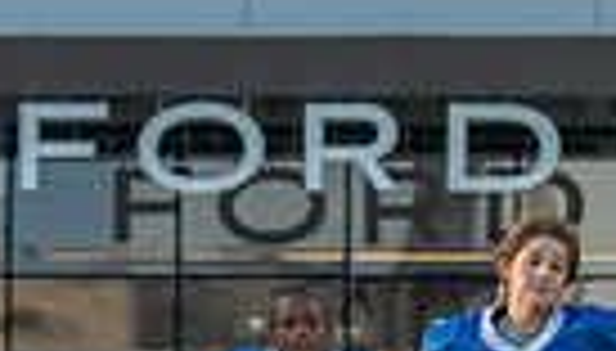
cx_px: 629
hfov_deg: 6.8
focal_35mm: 315
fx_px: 5160
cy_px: 475
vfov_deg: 3.9
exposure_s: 1/1250
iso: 500
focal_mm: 70
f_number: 3.5
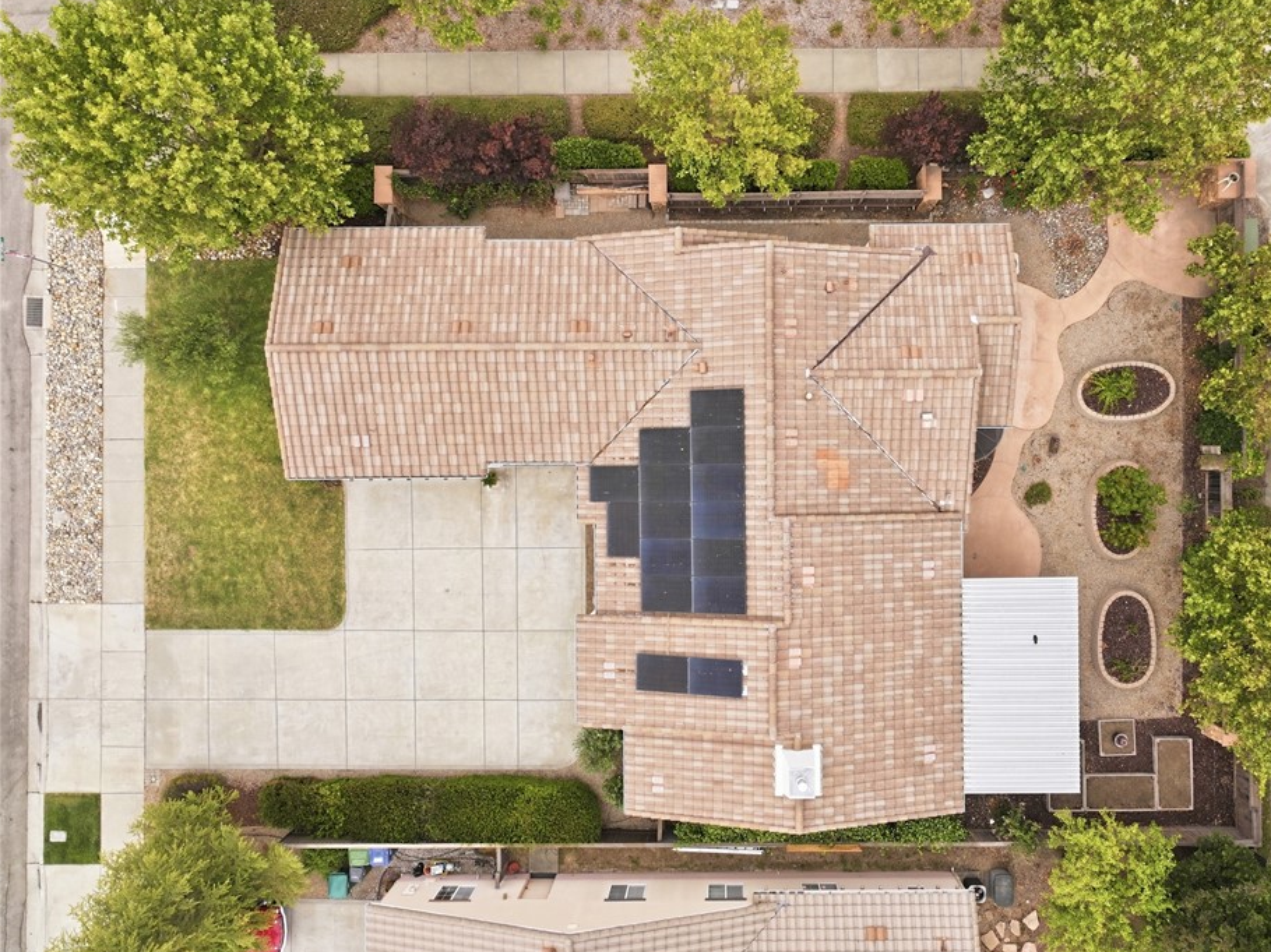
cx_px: 714
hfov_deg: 65.1
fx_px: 991
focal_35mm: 27
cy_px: 478
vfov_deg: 51.3
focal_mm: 12.3
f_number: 2.8
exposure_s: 1/1000
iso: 100
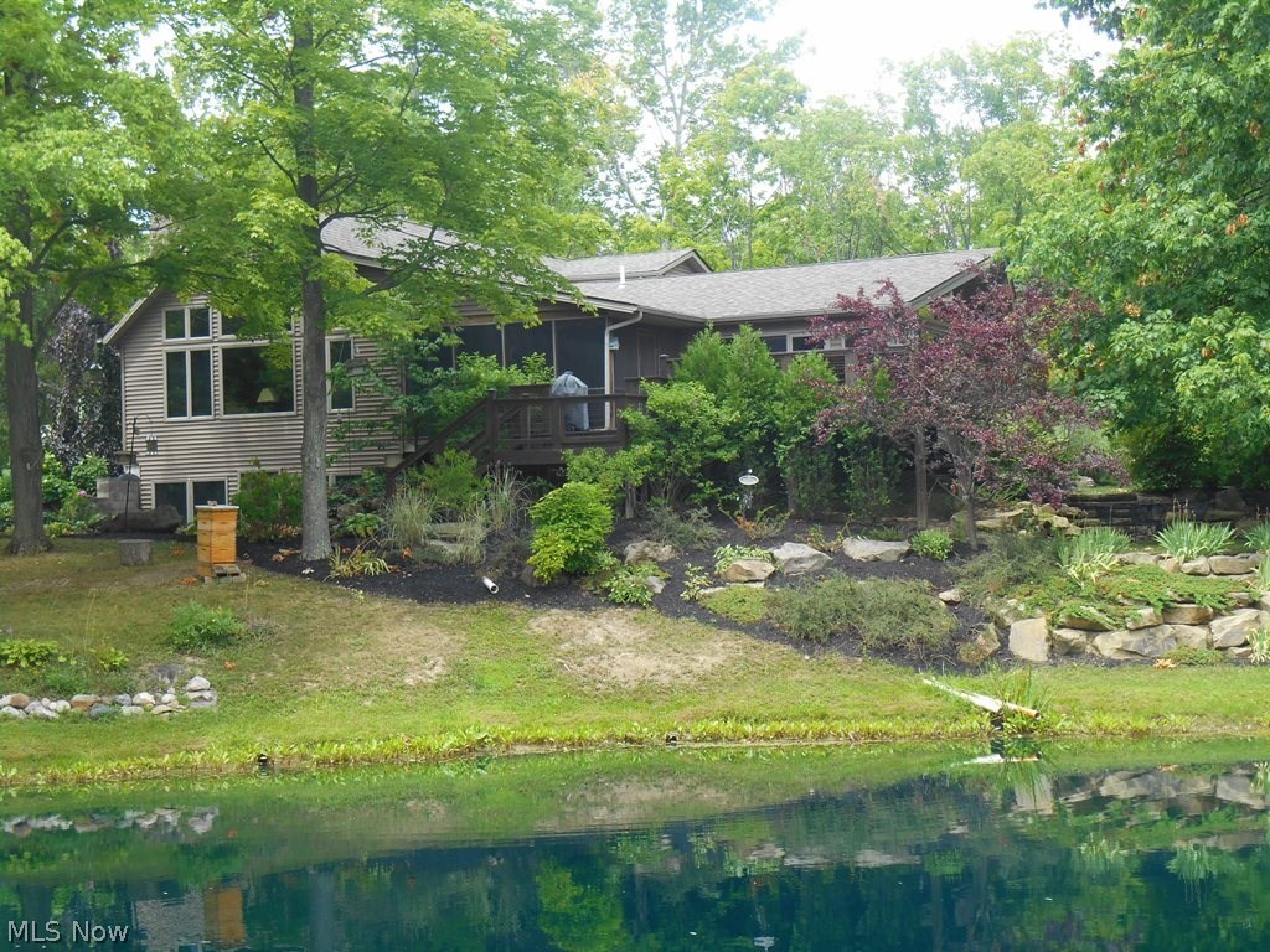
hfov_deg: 31.7
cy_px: 476
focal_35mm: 61
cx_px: 635
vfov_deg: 24.0
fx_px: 2238
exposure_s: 1/100
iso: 80
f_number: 4.4
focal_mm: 10.9
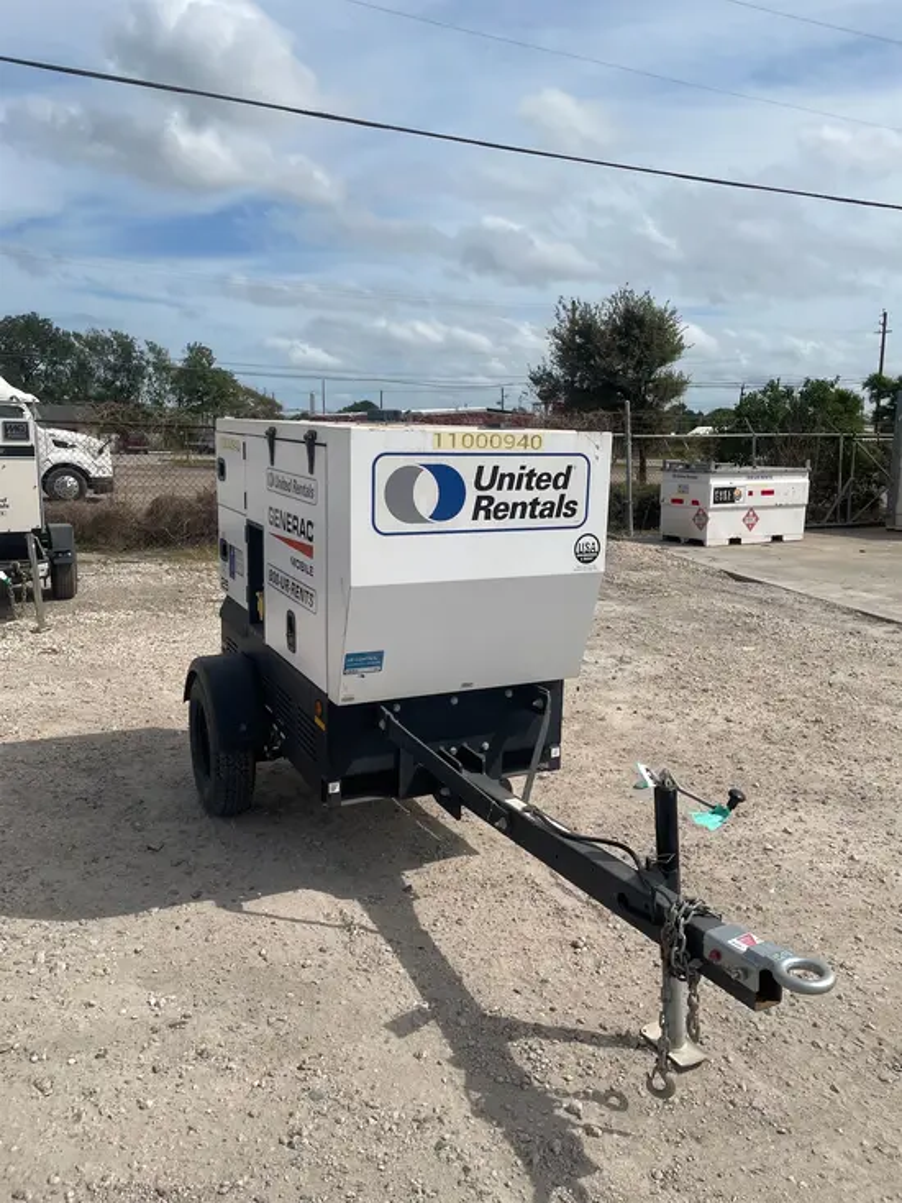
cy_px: 602
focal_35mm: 26
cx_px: 451
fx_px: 903
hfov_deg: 53.1
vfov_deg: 67.3
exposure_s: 1/6897
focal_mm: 4.2
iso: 32
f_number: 1.6
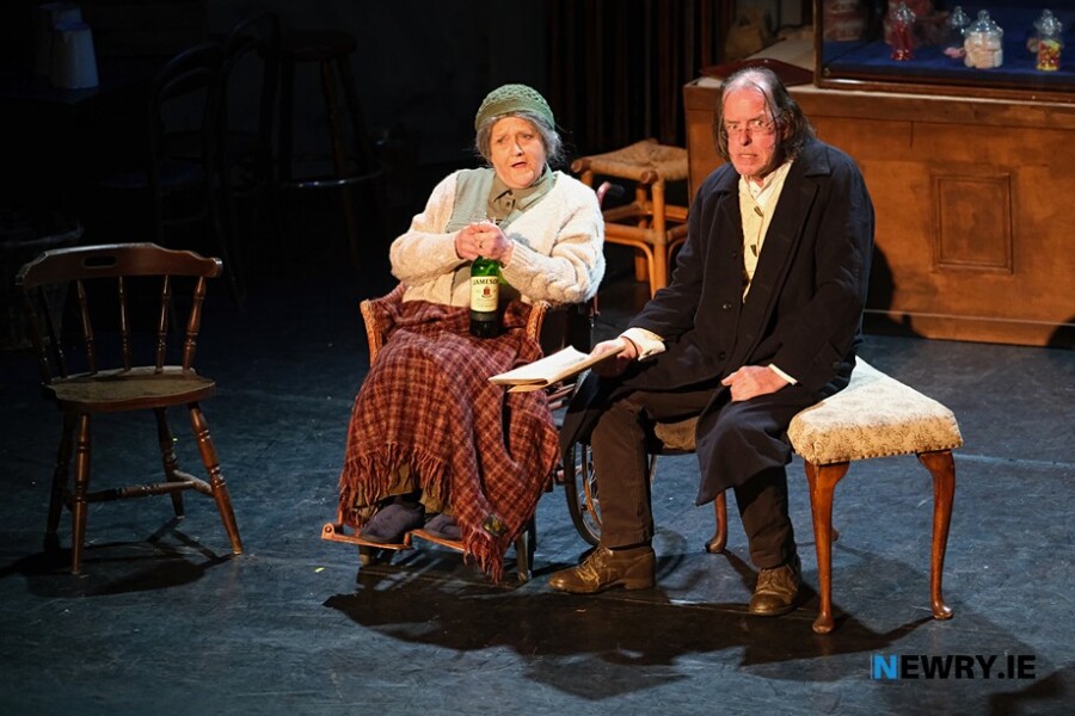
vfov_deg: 6.5
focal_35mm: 210
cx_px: 538
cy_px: 358
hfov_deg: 9.8
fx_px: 6270
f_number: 2.8
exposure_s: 1/125
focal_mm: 140
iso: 3200
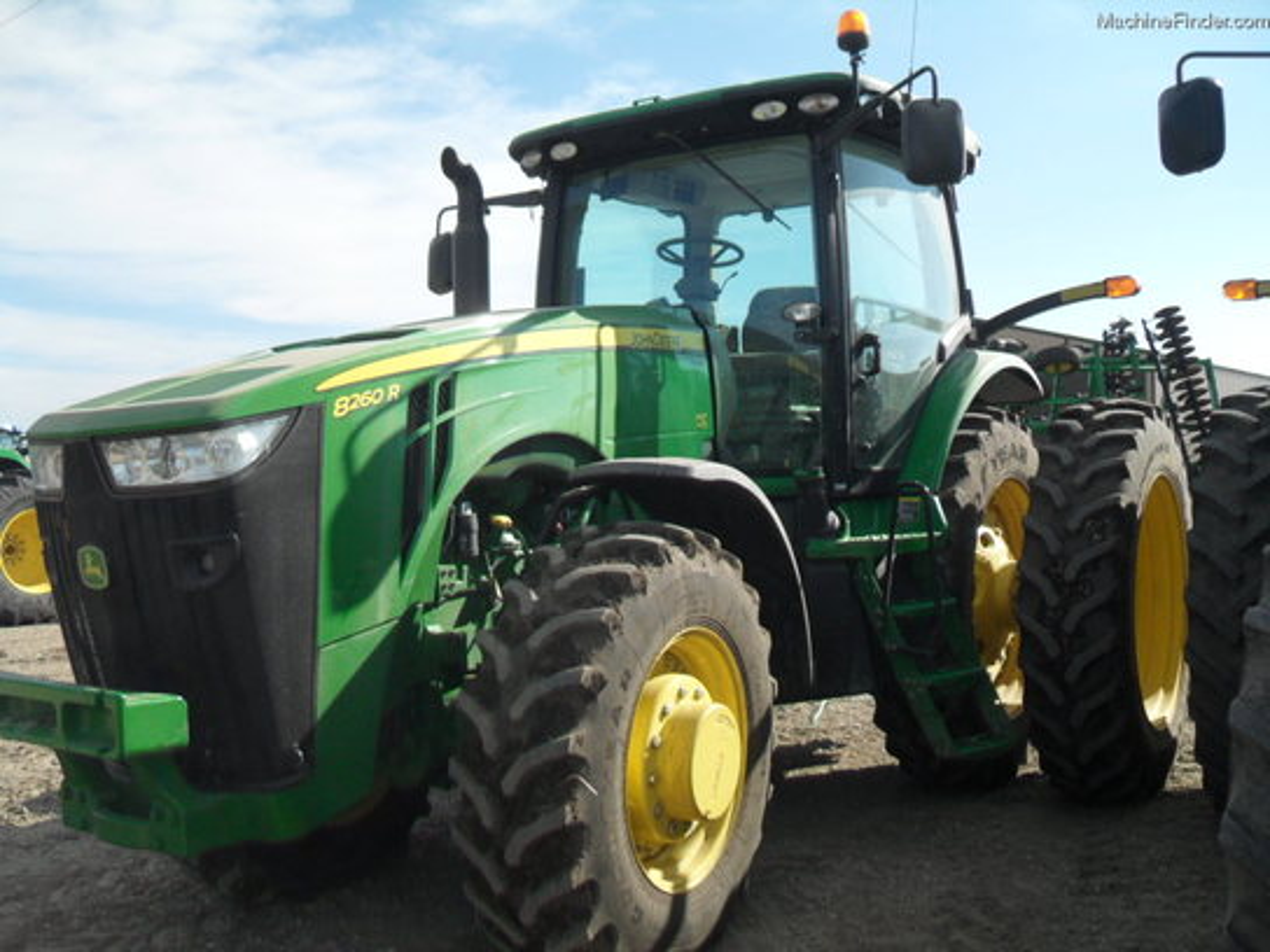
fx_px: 1284
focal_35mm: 35
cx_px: 635
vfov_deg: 40.7
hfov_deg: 52.6
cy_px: 476
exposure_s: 1/125
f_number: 8.9
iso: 100
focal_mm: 6.2
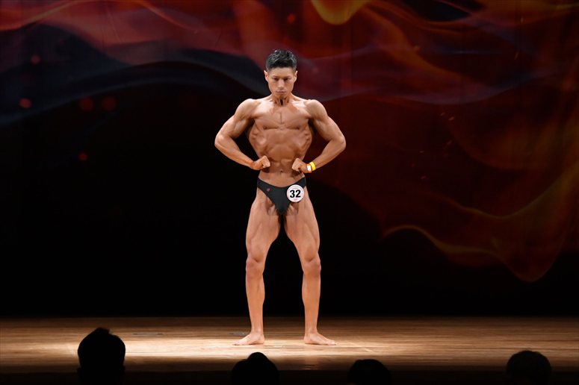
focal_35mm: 217
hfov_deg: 9.5
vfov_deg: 6.3
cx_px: 290
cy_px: 192
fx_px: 3488
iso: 3200
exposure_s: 1/400
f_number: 5.6
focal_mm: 145
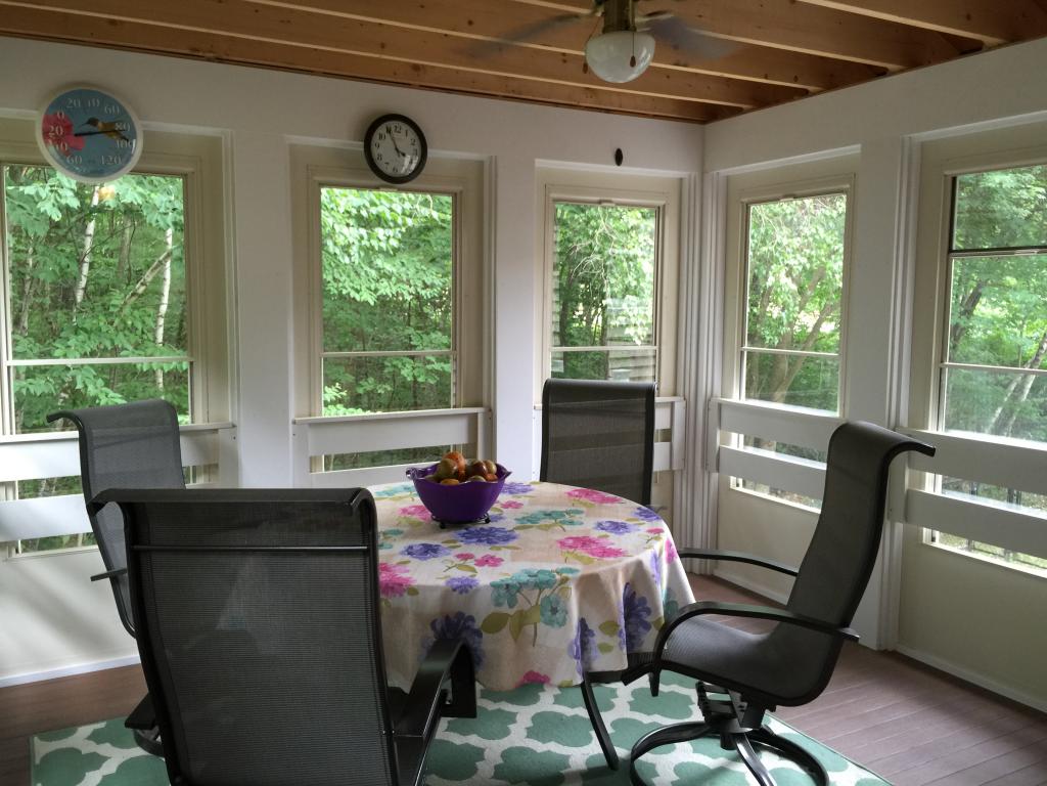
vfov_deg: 48.2
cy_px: 393
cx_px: 524
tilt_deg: -6.0
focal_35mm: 29
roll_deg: -0.5
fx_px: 877
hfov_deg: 61.7
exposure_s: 1/15
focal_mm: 4.15
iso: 50
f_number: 2.2
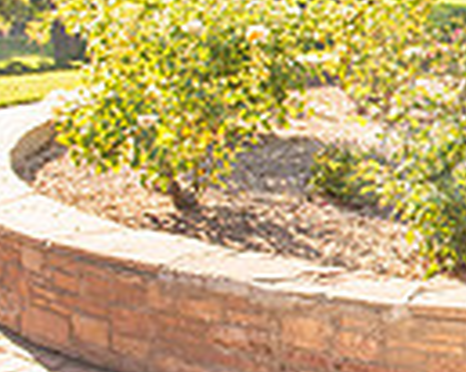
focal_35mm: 118
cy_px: 117
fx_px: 1626
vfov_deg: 13.0
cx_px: 665
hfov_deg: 15.3
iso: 200
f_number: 5.6
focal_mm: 28
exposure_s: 1/250
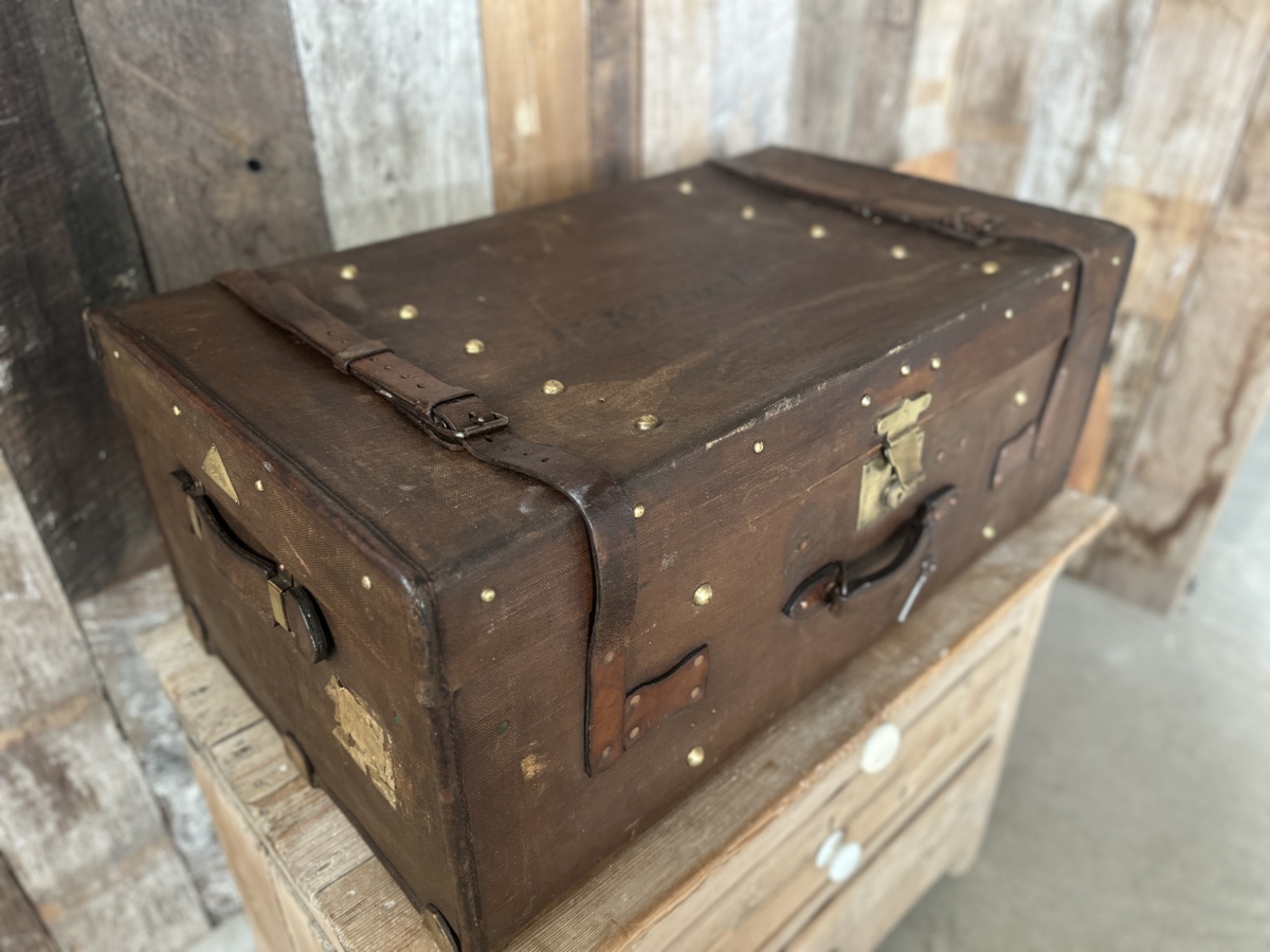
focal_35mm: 24
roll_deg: -0.1
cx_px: 635
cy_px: 476
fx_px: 881
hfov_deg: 71.6
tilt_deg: -33.5
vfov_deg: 56.8
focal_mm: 6.86
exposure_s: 1/60
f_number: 1.78
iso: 400
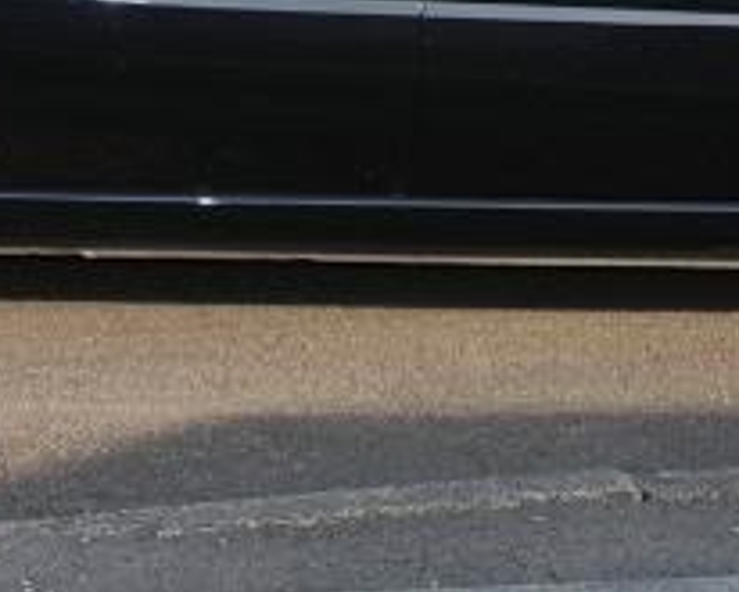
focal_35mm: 147
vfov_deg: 10.3
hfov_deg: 13.1
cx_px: 470
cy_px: -185
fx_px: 3224
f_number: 3.8
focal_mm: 21
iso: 100
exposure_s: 1/200
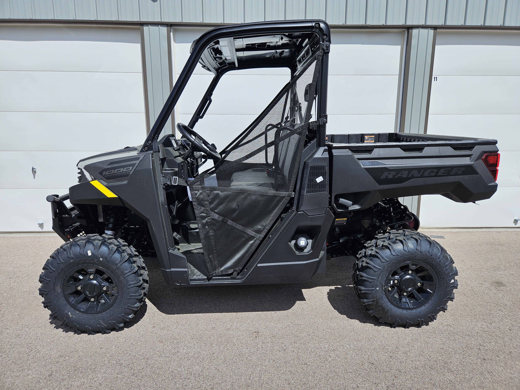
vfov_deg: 58.9
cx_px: 260
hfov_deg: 73.9
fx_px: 346
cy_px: 195
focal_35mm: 23
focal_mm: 5.4
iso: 25
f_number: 1.8
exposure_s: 1/2767
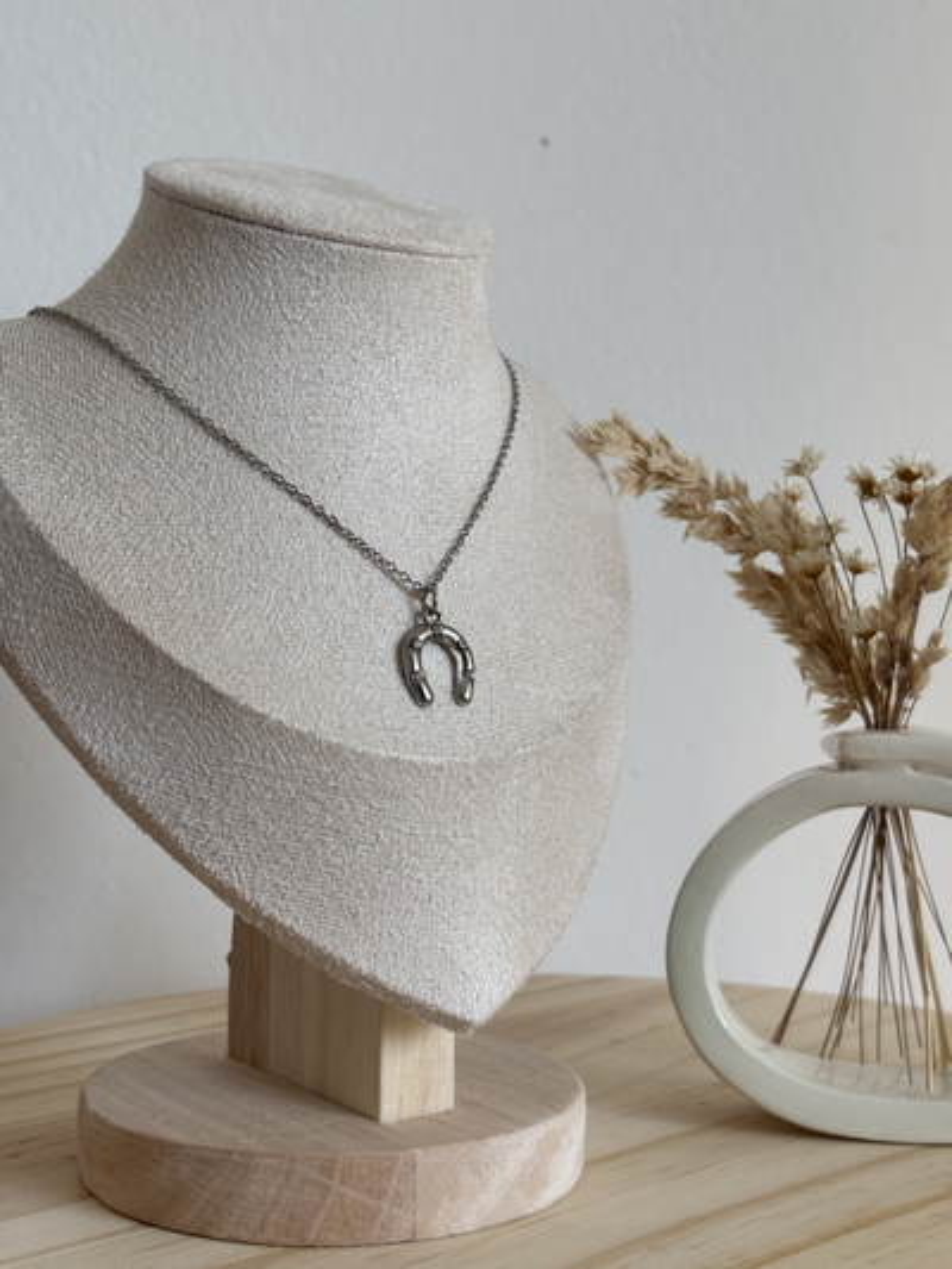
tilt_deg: -1.2
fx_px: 1906
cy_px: 634
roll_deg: +0.3
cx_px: 476
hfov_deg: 28.0
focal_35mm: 52
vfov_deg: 36.8
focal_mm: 5.96
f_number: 1.6
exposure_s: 1/177
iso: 32
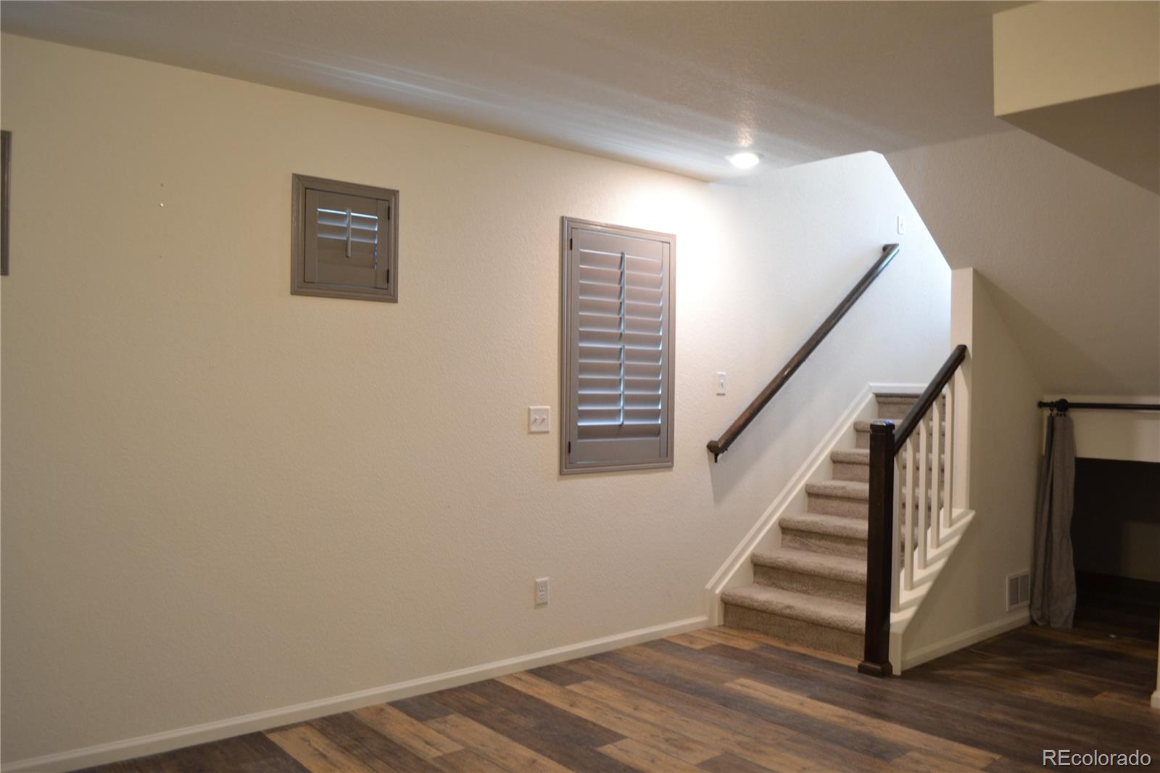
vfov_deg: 47.9
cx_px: 580
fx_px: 870
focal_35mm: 27
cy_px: 386
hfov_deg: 67.4
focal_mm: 18
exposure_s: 1/15
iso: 400
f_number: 3.5
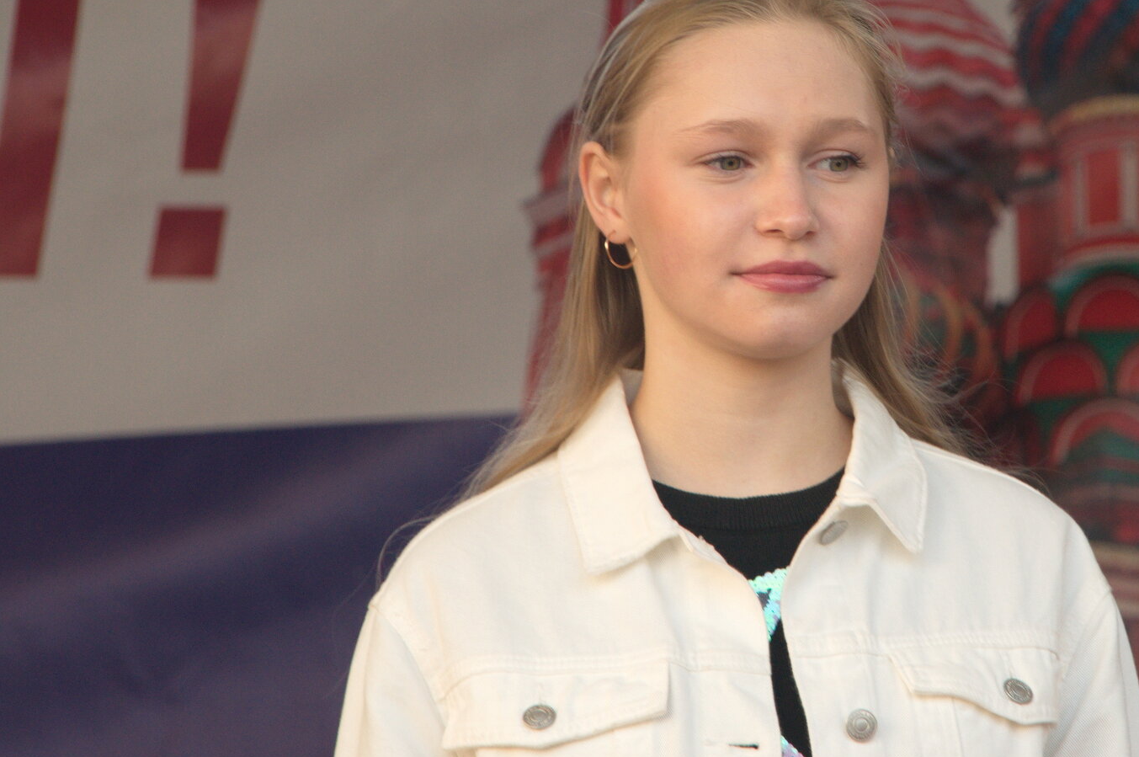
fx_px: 14348
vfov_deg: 3.0
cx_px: 821
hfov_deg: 4.5
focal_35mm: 454
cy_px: 202
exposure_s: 1/80
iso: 640
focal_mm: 200
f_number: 10
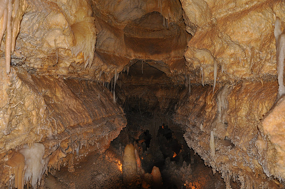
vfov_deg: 41.6
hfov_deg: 59.6
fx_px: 249
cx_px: 142
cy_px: 94
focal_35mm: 32
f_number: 3.8
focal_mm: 21
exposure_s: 1/60
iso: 800
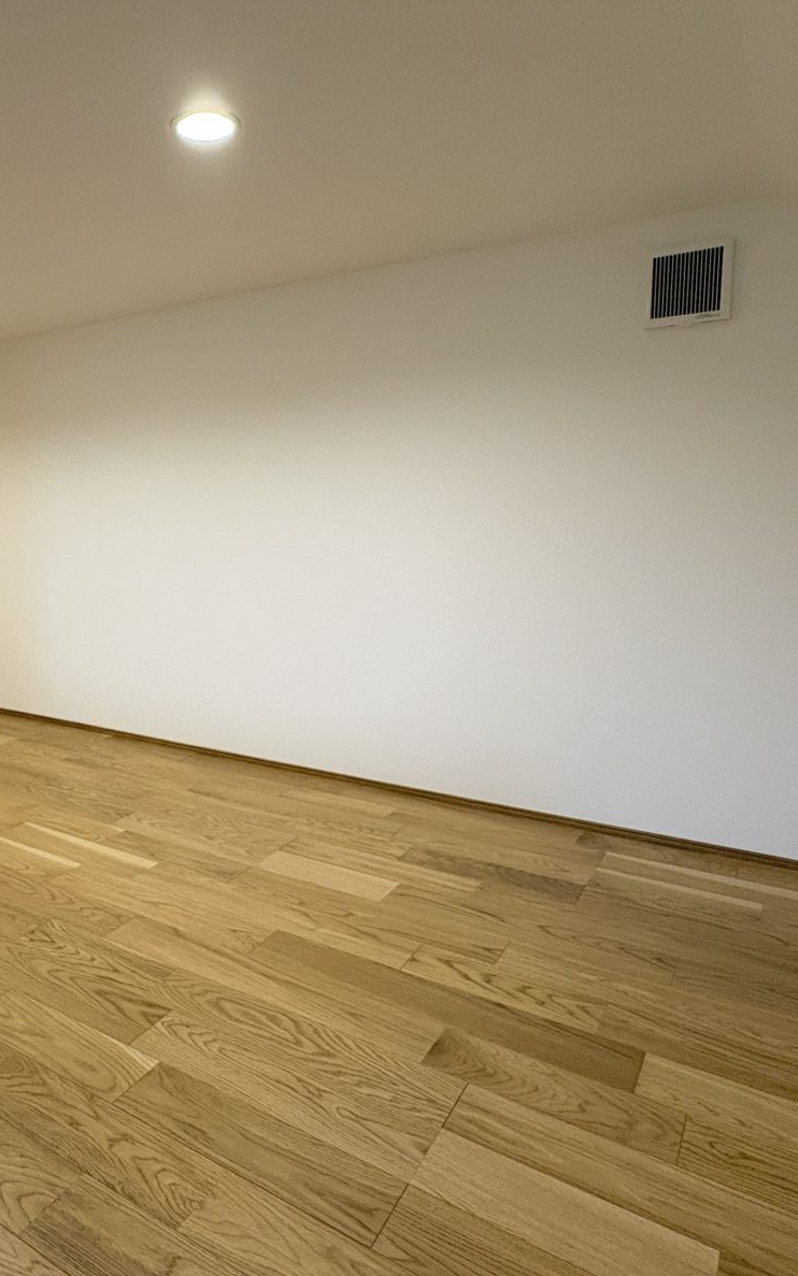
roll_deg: +1.3
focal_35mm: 24
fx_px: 835
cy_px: 605
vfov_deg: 74.7
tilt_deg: -6.5
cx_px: 211
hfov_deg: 49.3
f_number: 2.2
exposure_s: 1/99
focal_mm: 2.22
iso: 200
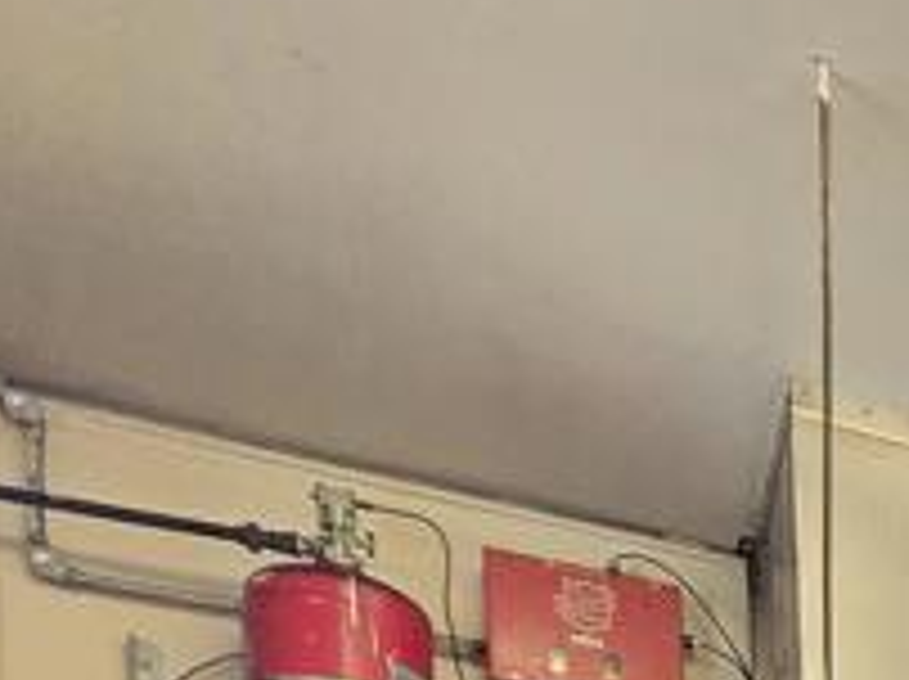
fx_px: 1731
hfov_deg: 19.1
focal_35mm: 66
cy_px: 1657
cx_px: 1778
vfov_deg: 14.3
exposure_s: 1/60
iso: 640
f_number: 2.2
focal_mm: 2.2
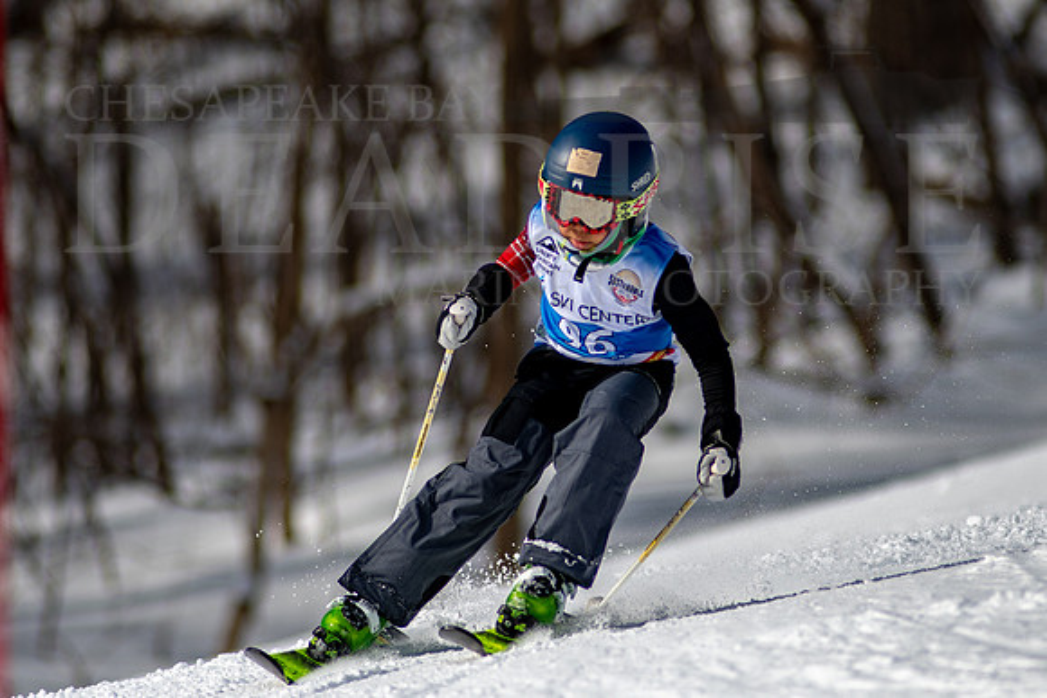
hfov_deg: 4.1
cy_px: 307
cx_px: 587
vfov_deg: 2.7
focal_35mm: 505
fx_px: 14675
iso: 100
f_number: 2.8
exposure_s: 1/6400
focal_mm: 300
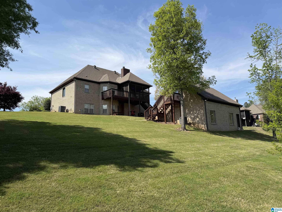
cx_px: 141
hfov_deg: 71.6
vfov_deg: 56.8
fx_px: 196
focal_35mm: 24
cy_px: 106
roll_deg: +2.5
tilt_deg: +10.7
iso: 80
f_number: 1.78
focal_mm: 6.76
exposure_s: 1/4673
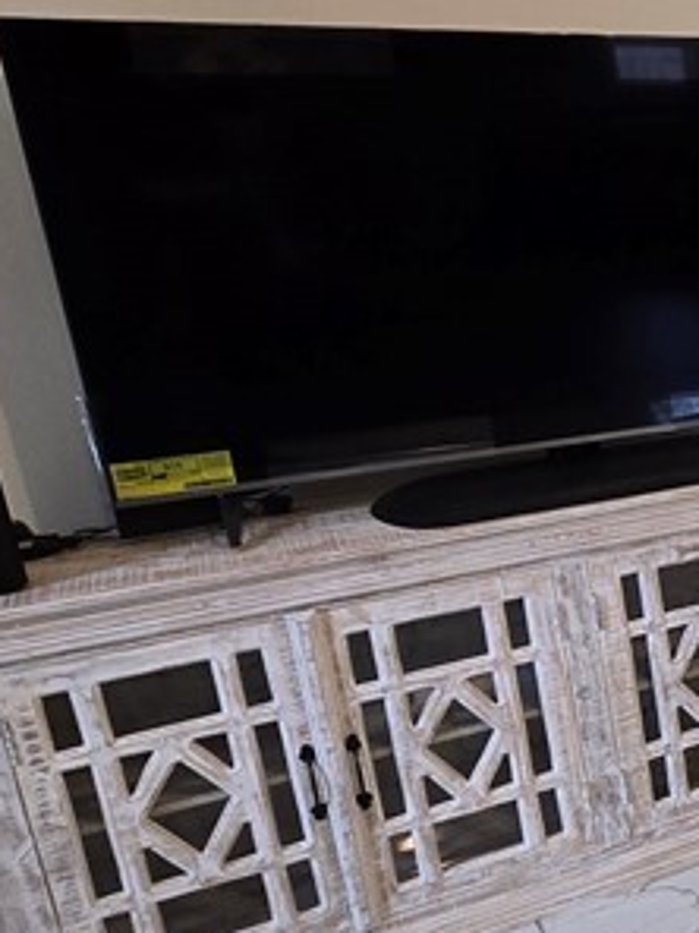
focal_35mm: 45
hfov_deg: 18.7
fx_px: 1212
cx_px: 1426
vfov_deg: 42.0
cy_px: 426
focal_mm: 2.2
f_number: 2.2
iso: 160
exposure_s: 1/60
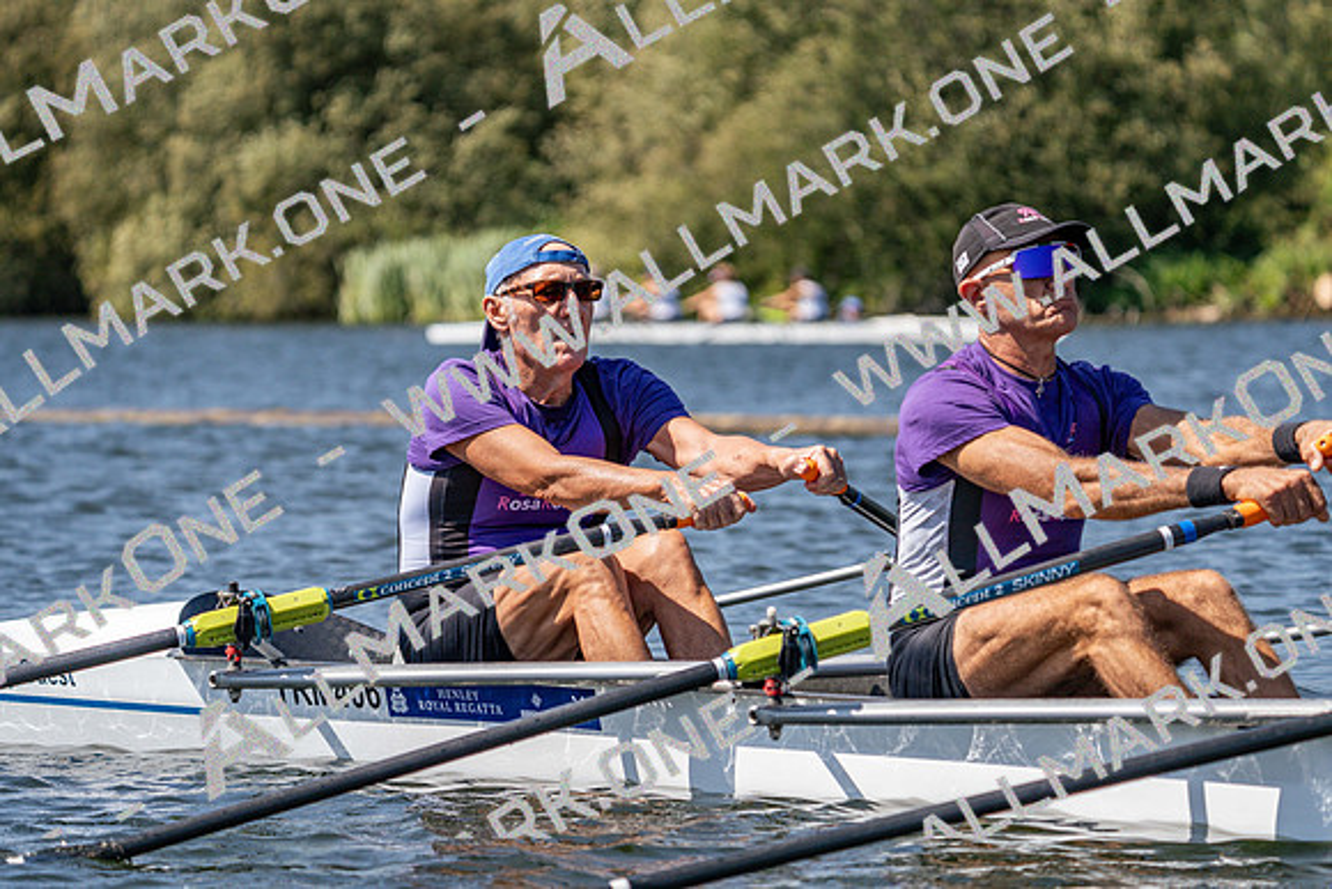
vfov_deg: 6.9
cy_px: 444
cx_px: 666
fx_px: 7401
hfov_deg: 10.3
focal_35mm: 200
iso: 250
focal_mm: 200
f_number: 5.6
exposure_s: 1/2000
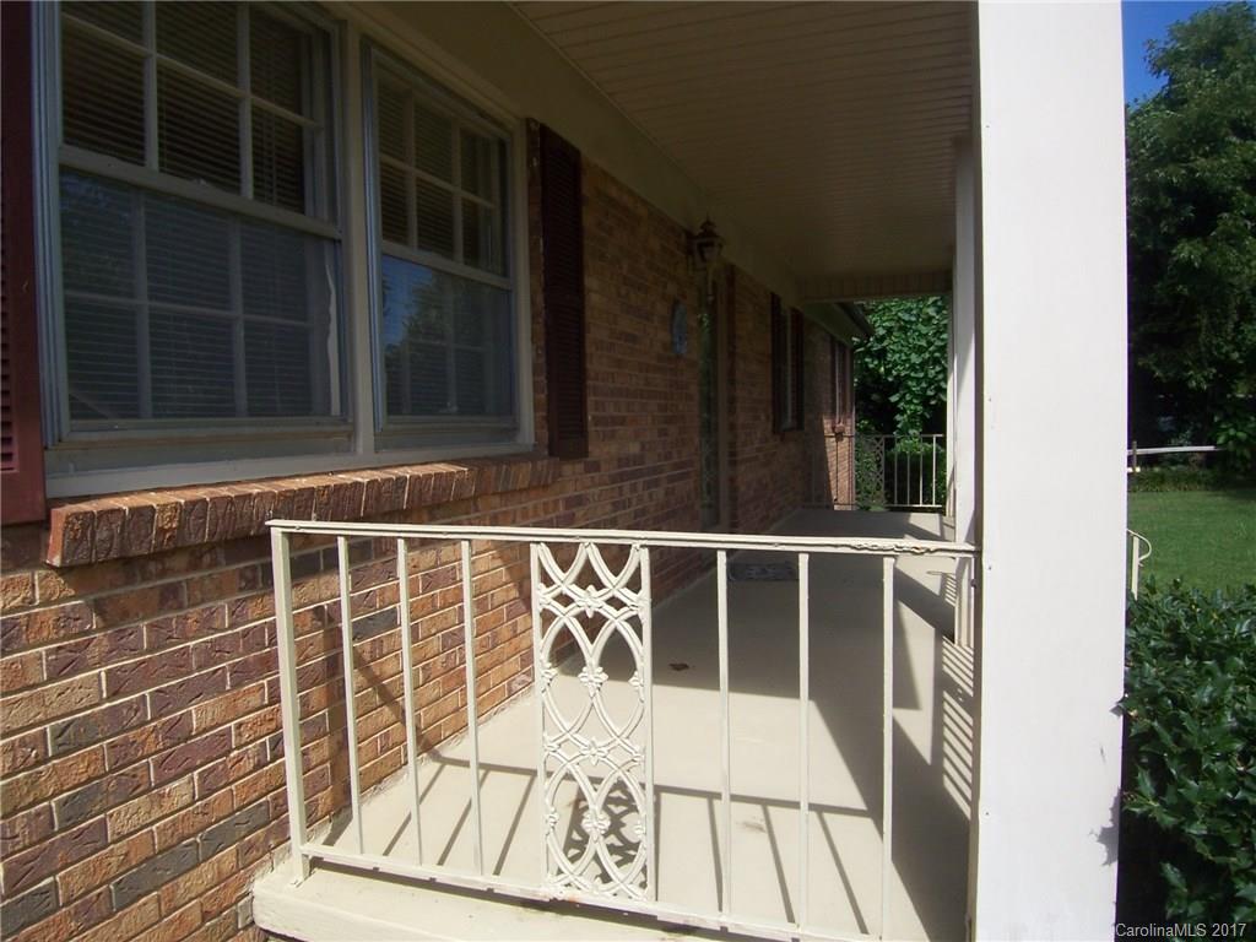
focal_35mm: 23
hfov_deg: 73.9
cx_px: 628
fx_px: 835
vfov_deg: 58.9
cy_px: 471
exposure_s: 1/250
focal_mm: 3.8
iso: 64
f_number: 5.6
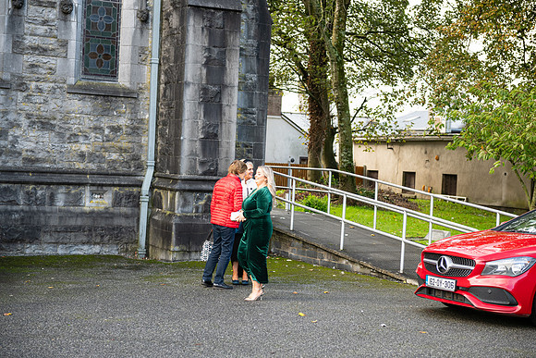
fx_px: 1042
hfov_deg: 28.8
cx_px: 268
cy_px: 179
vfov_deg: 19.5
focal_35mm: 70
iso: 320
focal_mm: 70
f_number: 3.5
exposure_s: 1/400
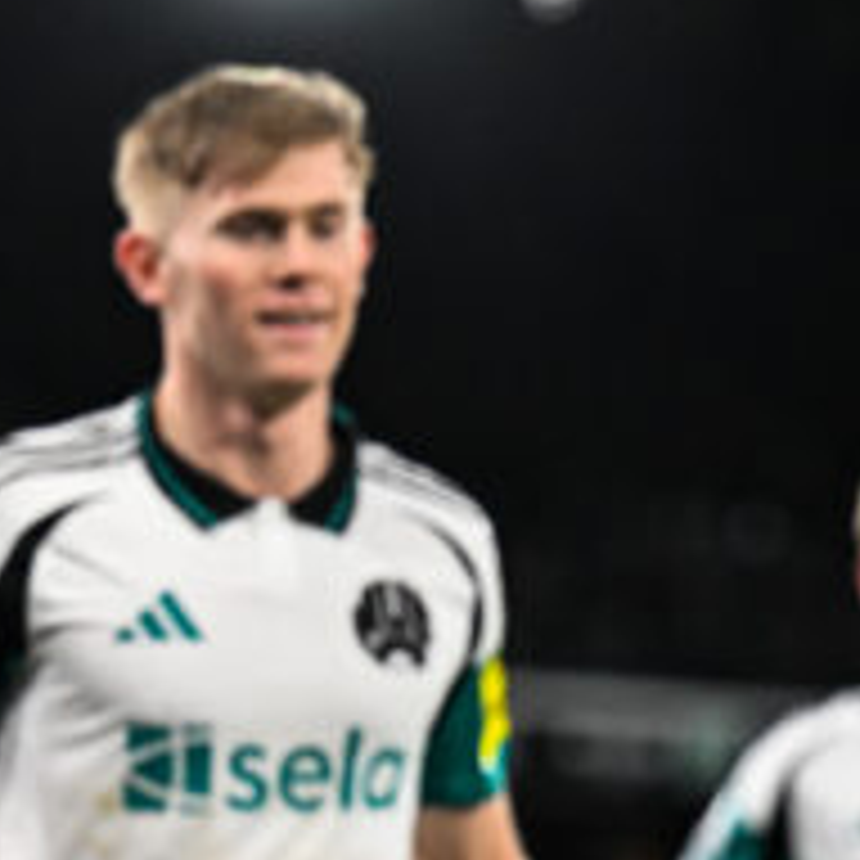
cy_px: 982
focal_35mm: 400
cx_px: 824
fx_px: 11243
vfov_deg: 4.4
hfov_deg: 4.4
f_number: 2.8
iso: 1600
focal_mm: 120
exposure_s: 1/800
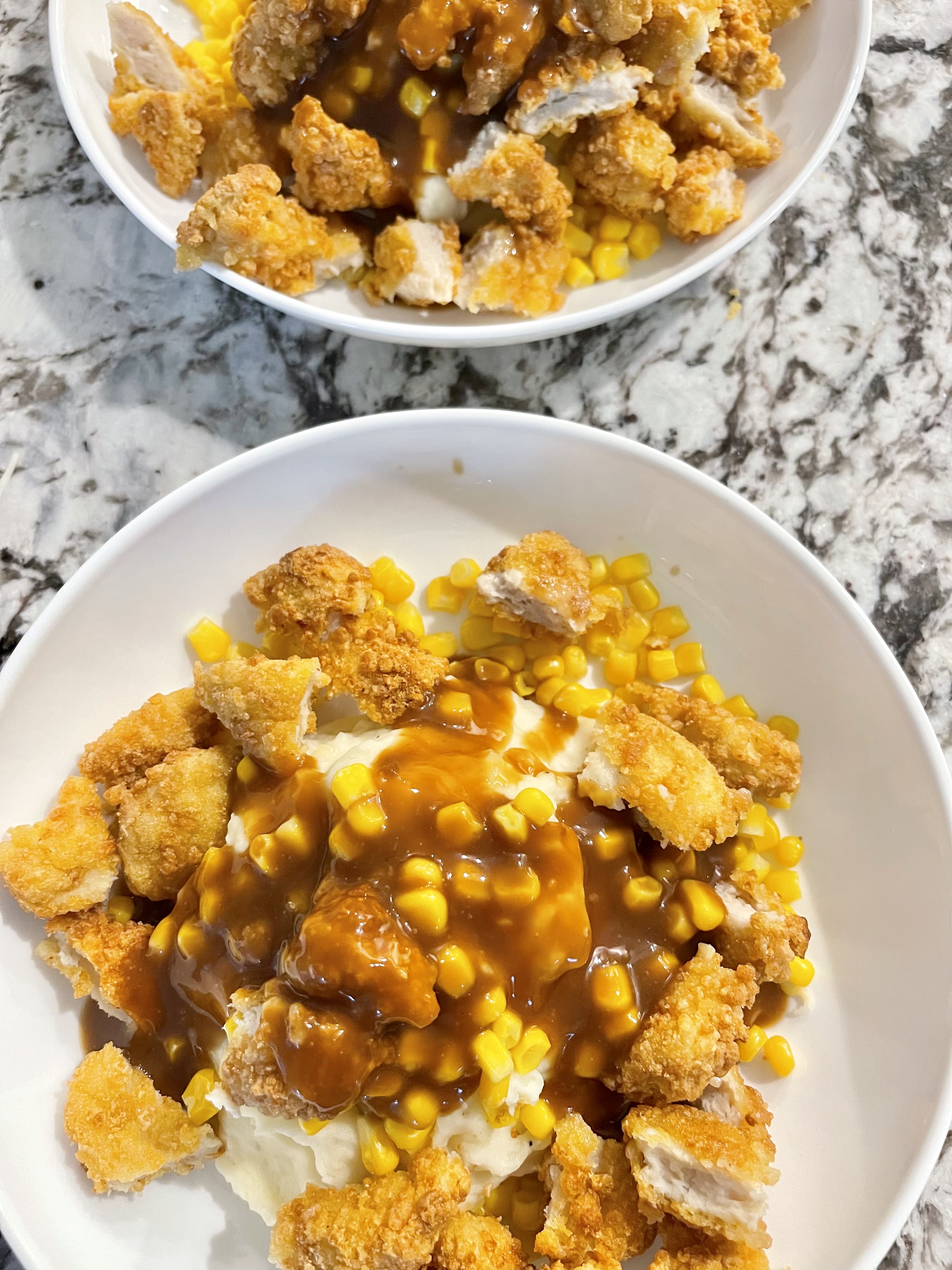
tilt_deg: -76.5
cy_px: 635
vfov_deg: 67.3
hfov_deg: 53.1
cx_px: 476
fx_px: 953
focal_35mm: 26
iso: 500
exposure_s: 1/60
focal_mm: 5.1
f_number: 1.6
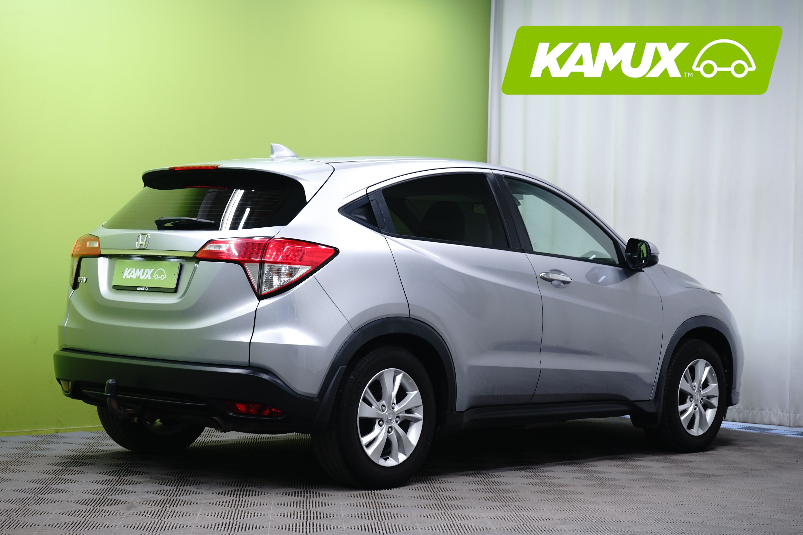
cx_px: 402
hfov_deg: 29.2
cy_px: 268
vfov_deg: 19.7
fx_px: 1539
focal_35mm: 69
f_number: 8
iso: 500
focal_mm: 69
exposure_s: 1/6
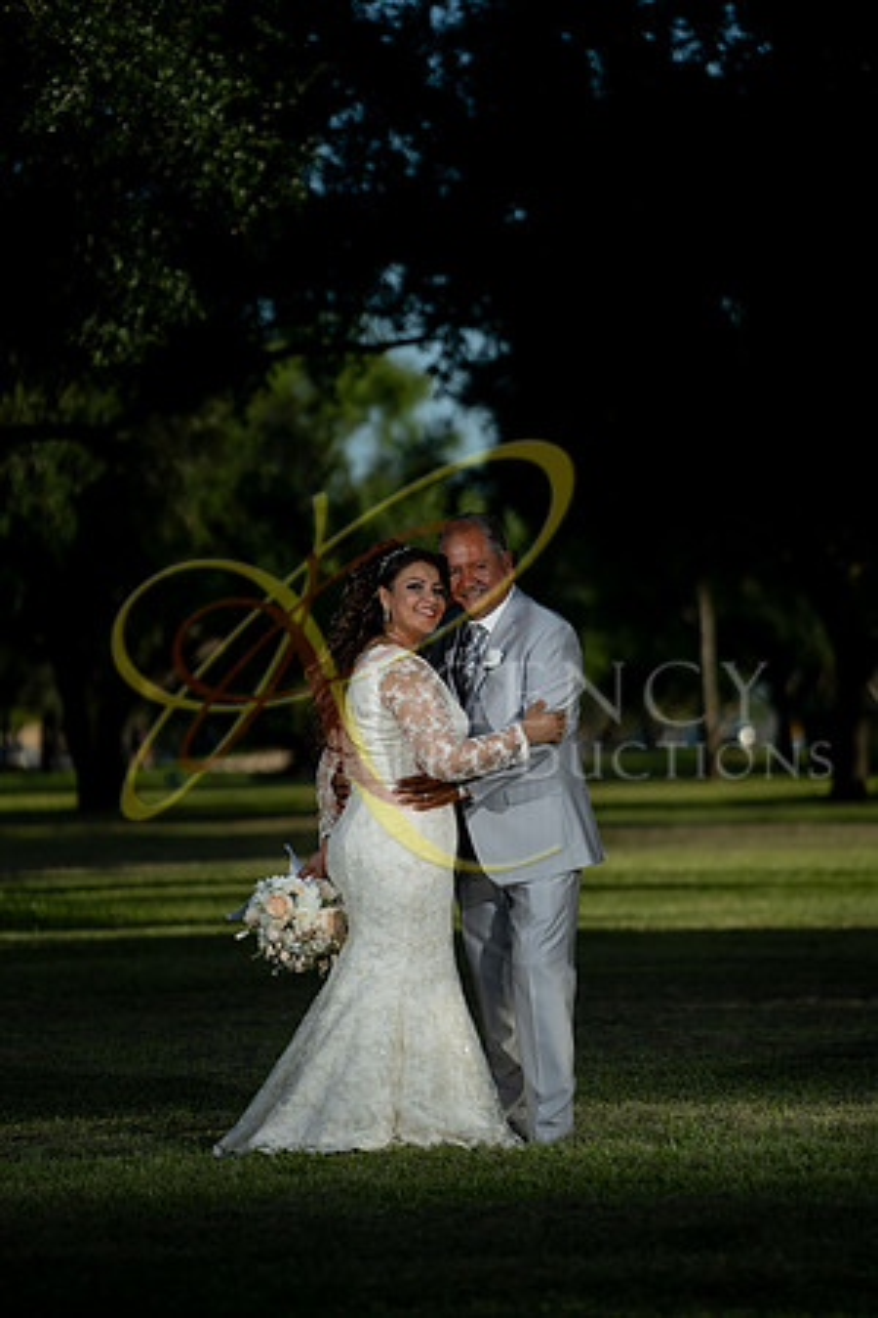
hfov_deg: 9.1
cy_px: 659
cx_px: 439
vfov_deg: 13.7
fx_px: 5487
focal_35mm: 150
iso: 320
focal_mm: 150
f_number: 2.8
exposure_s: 1/5000
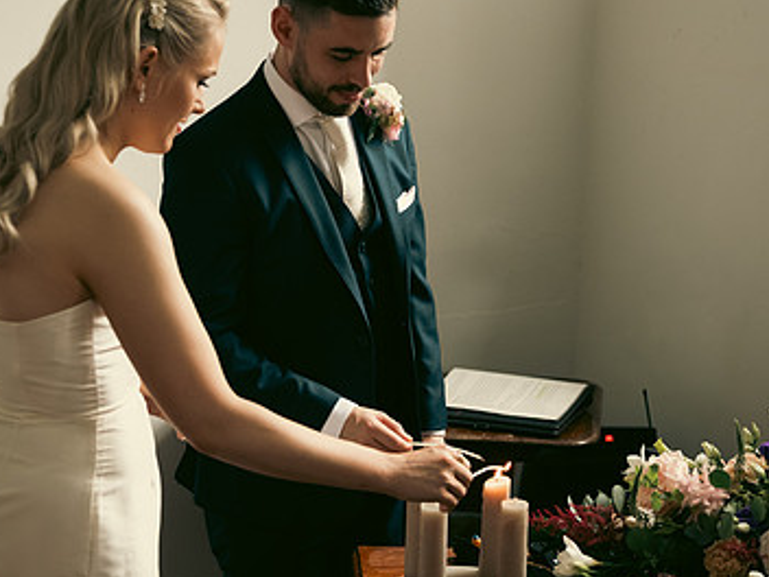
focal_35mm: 76
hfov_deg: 25.7
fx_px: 1688
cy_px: 276
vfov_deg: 19.4
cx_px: 356
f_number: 3.5
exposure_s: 1/160
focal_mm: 48
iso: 800
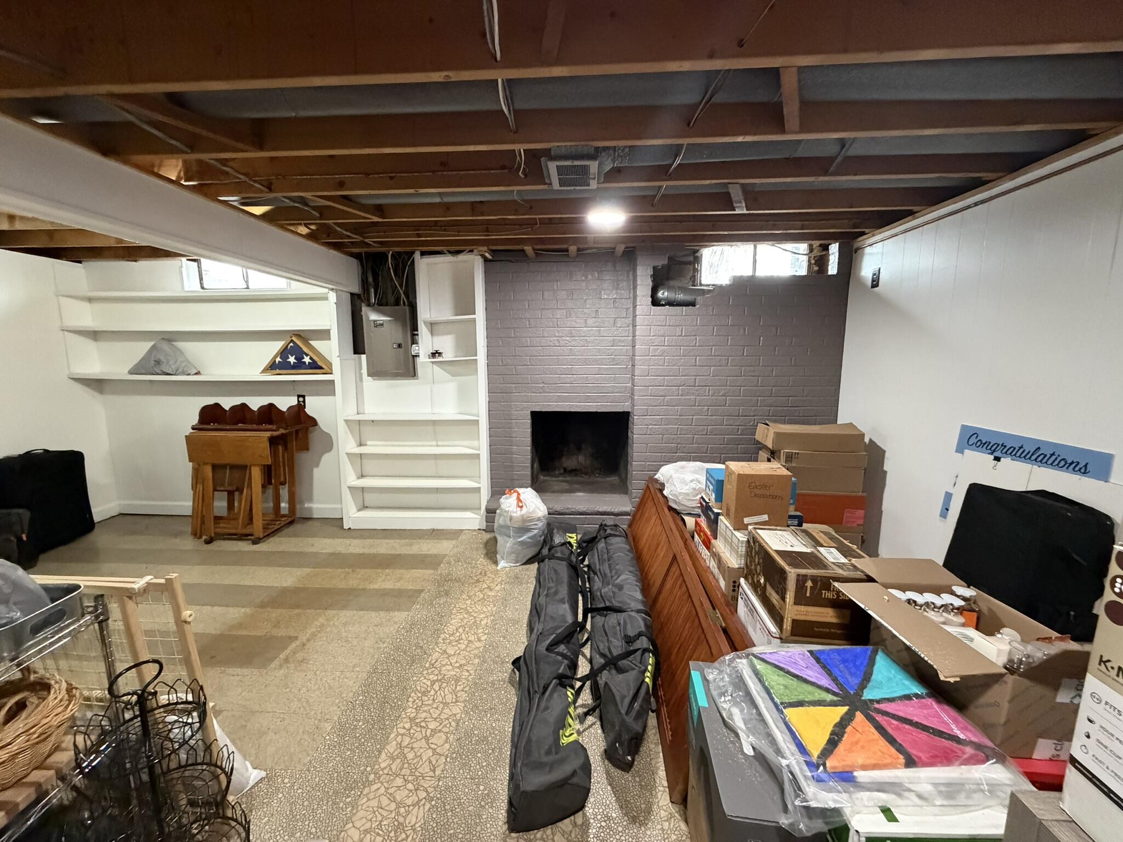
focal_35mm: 14
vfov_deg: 85.7
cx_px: 562
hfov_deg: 102.1
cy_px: 421
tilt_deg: -9.1
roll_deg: -0.8
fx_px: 454
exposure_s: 1/60
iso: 800
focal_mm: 2.22
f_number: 2.2
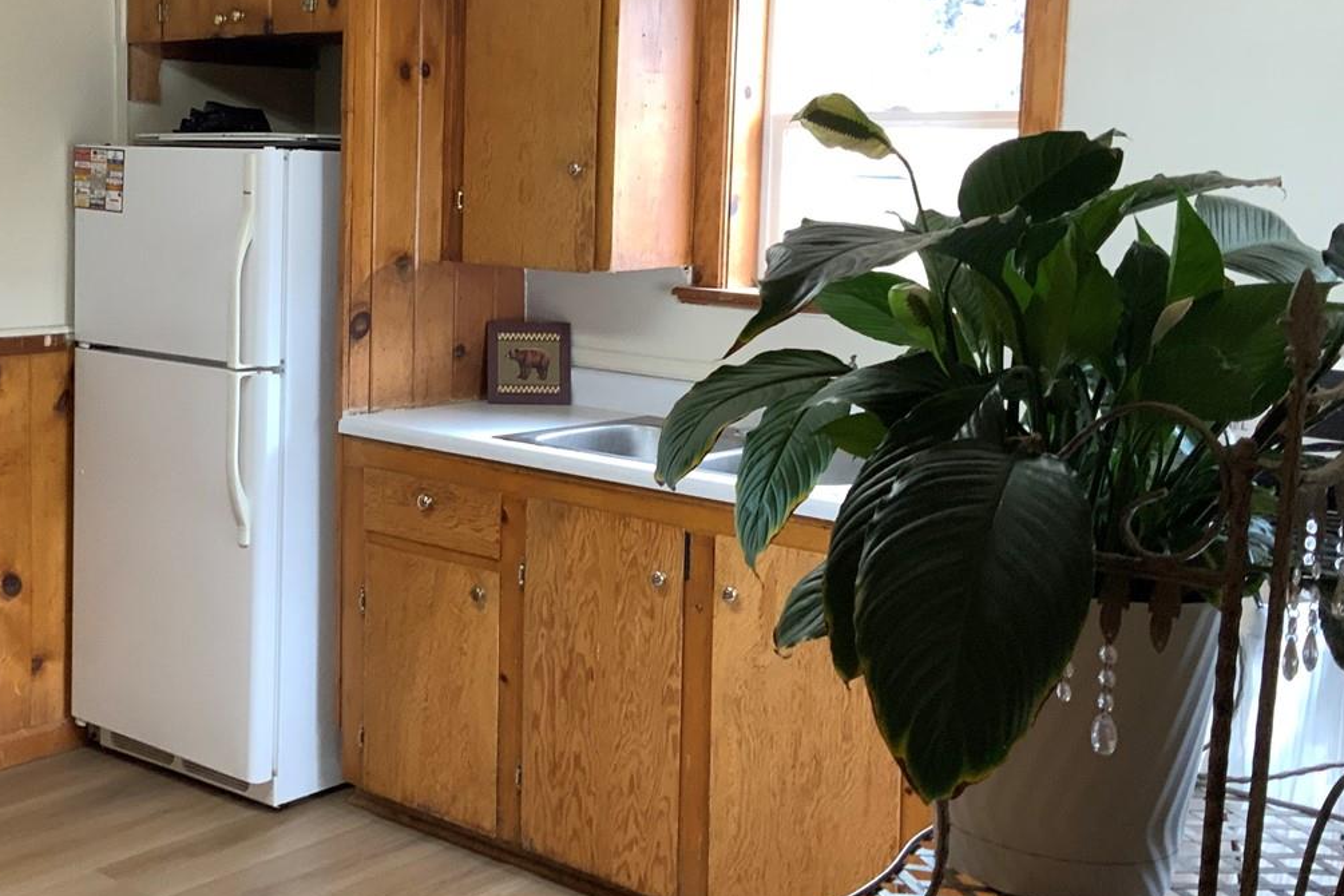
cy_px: 346
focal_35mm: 48
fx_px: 1792
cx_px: 471
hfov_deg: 40.7
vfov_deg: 28.0
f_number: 1.8
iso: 100
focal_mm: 3
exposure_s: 1/60
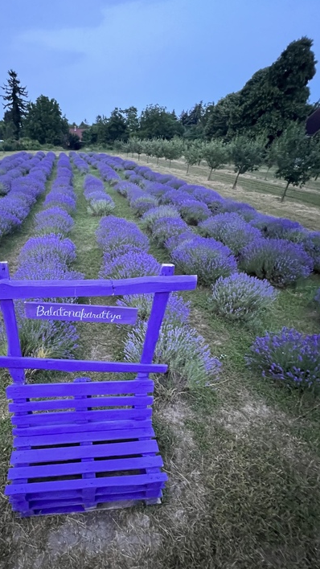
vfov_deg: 99.0
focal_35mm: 16
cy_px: 316
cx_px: 94
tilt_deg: -35.2
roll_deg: -0.5
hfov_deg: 64.4
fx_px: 241
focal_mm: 1.57
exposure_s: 1/40
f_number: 1.8
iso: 1000
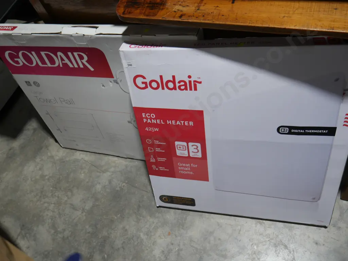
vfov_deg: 46.8
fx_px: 302
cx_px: 174
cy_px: 130
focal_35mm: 30
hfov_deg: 60.0
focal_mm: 15
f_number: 3.6
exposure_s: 1/80
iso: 200
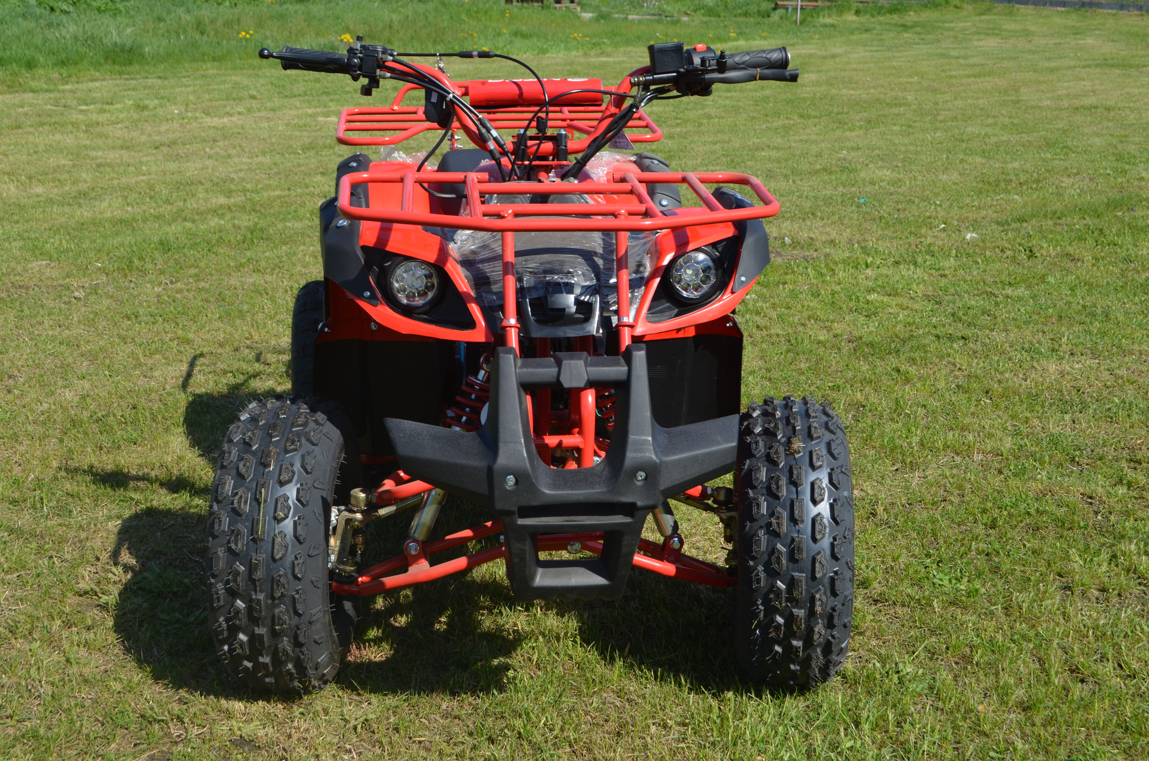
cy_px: 380
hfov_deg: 45.0
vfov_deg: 30.7
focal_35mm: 44
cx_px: 574
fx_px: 1385
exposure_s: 1/200
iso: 100
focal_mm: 29
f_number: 8
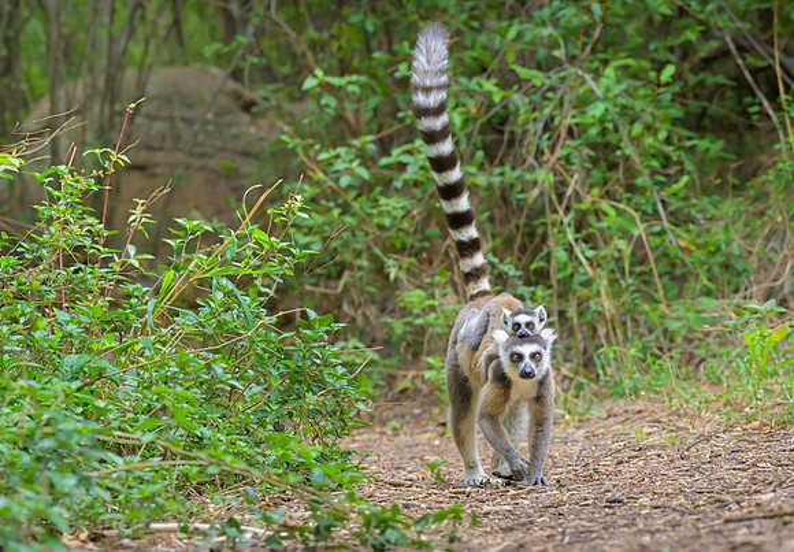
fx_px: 2845
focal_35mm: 127
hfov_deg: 15.9
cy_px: 313
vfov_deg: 11.1
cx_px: 488
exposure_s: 1/1600
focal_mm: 70
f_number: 4
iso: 1600
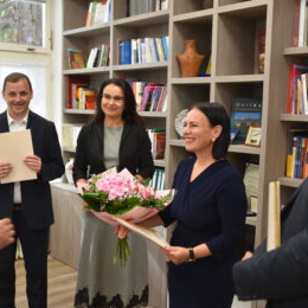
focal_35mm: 44
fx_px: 443
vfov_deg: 38.3
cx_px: 121
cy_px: 160
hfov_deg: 38.2
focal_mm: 32
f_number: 4
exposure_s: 1/60
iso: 640
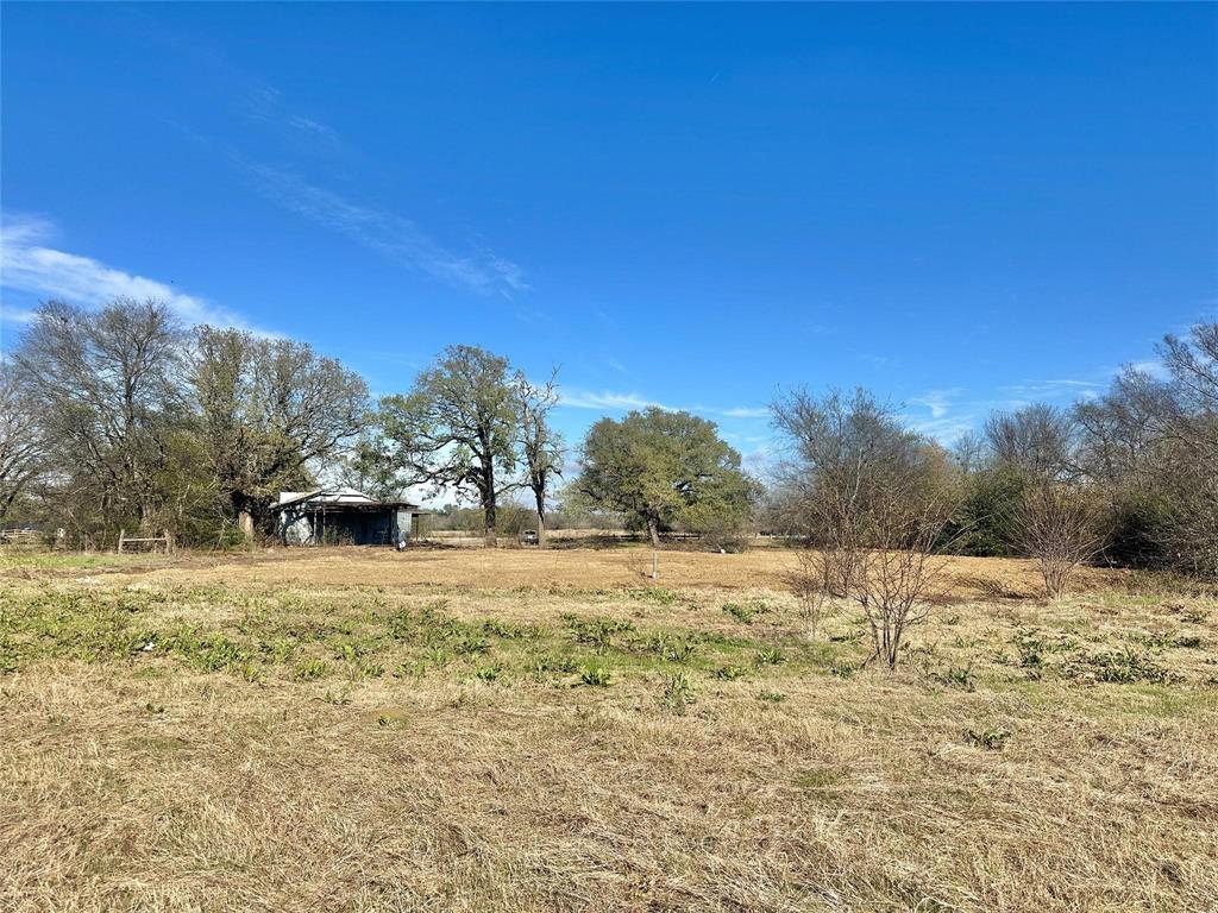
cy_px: 456
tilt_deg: +4.4
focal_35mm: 24
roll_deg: +0.7
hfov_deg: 71.6
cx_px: 609
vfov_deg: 56.8
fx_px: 844
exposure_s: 1/5525
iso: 80
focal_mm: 6.86
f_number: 1.78
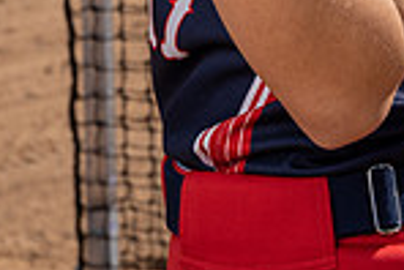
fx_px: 2213
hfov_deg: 10.4
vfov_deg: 6.7
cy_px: -325
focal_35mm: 197
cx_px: 330
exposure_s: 1/250
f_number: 8
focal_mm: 65
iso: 64
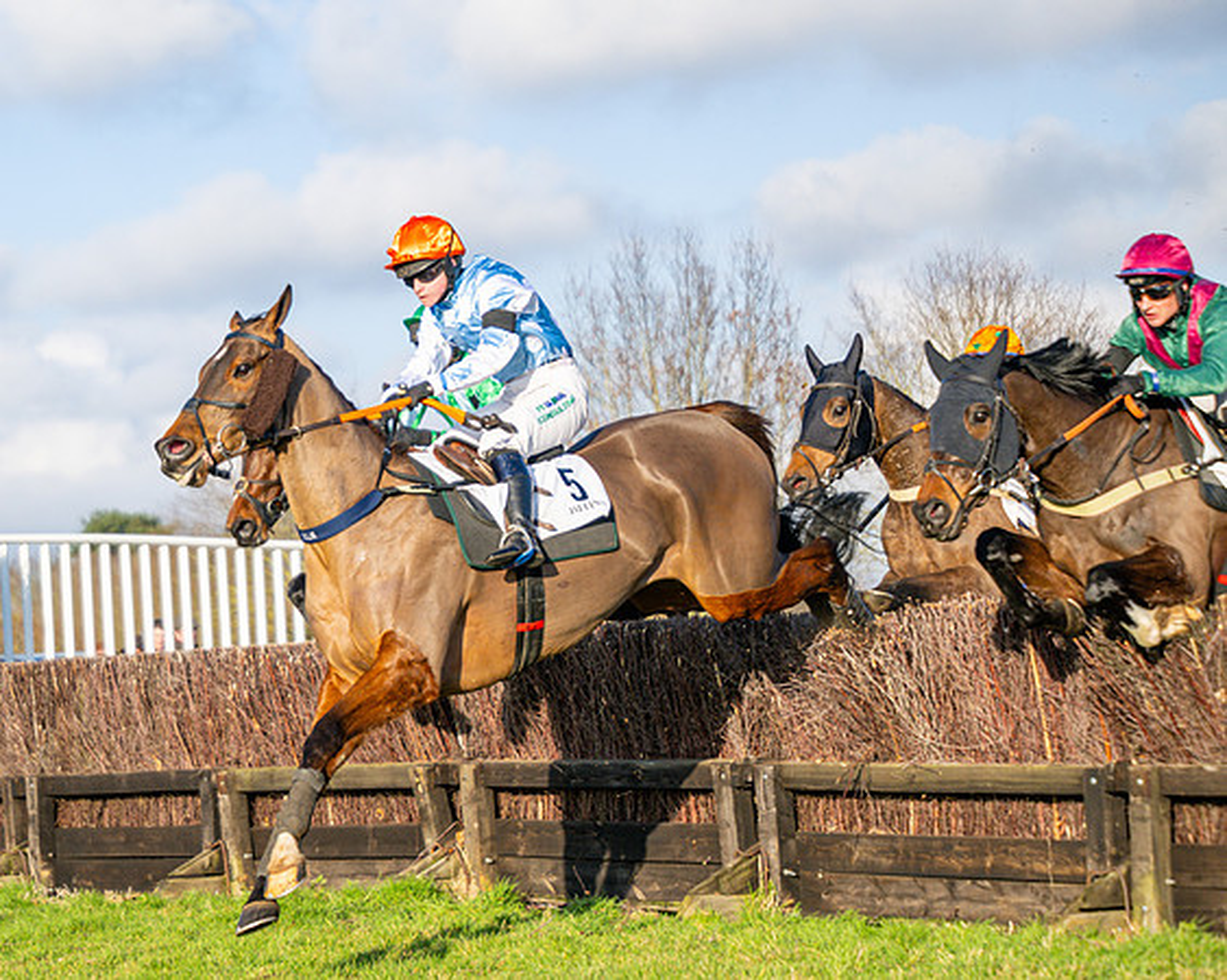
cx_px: 329
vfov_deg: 16.0
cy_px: 417
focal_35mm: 96
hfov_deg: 19.8
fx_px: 3490
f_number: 2.8
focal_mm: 70
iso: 200
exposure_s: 1/4000
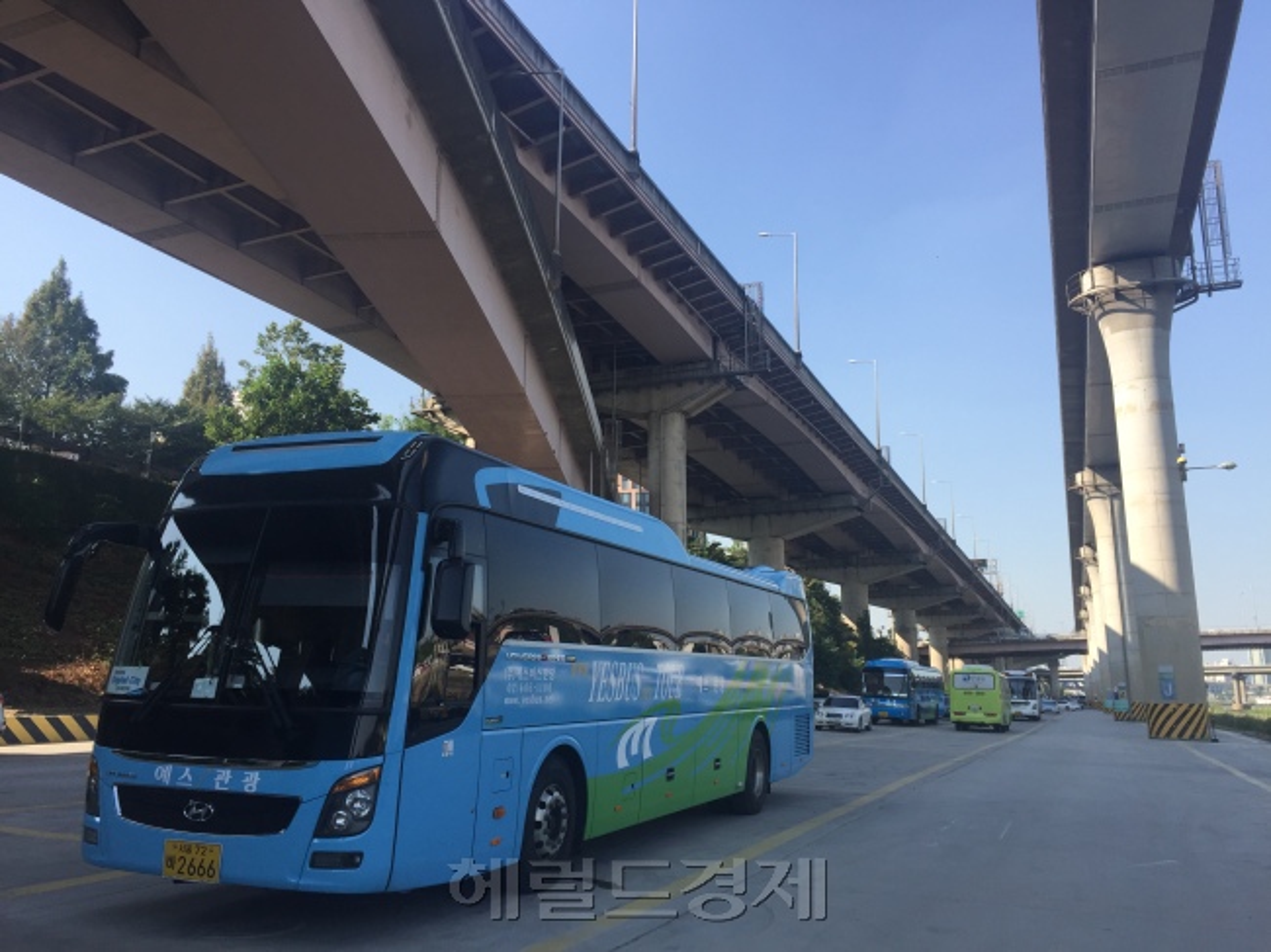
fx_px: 1064
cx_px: 636
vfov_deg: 48.2
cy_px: 476
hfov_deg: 61.7
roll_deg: -0.6
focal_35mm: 29
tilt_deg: +10.1
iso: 32
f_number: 2.2
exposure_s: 1/879
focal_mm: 4.15
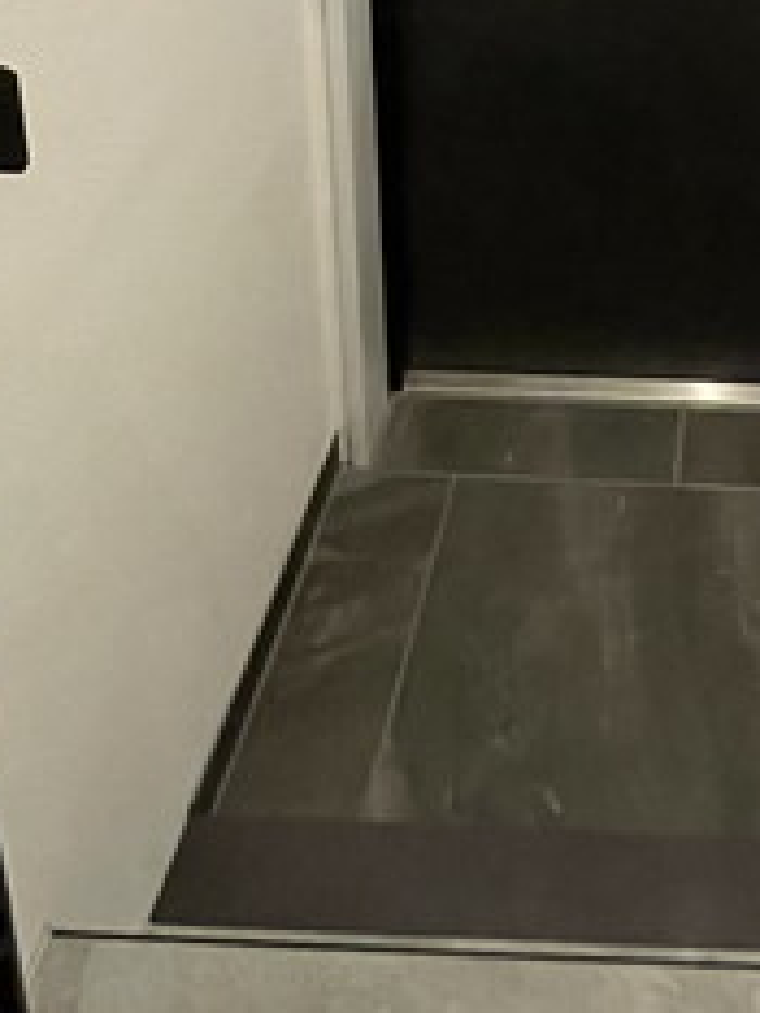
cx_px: 756
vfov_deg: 30.9
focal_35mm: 48
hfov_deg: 28.5
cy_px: -304
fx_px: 1404
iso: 1000
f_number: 2.4
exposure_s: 1/50
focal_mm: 1.55
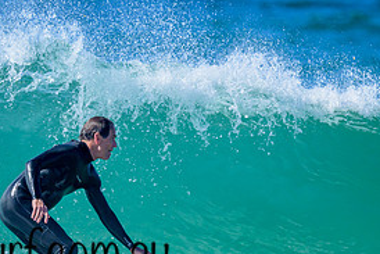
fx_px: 17879
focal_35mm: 1693
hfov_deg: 1.2
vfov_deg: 0.8
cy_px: 237
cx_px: 22
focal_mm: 800
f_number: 6.3
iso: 450
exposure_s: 1/2000
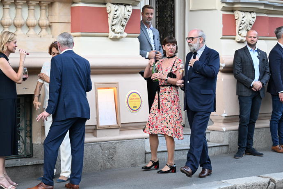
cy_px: 94
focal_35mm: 110
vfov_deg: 12.5
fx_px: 865
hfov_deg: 18.6
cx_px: 142
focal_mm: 110
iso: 2500
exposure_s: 1/500
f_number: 4.5
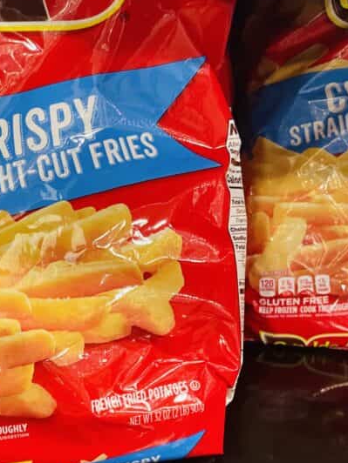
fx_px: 670
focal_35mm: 50
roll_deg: +1.7
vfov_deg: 37.5
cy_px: 334
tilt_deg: -23.8
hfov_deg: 27.7
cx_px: 15
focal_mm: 4.2
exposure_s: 1/60
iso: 400
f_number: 1.6
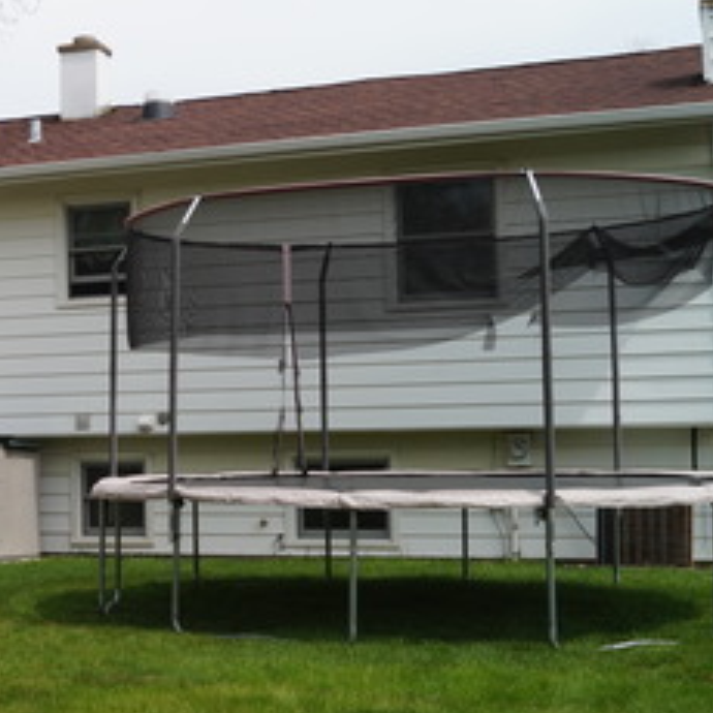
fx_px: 1655
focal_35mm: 71
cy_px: 356
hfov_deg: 22.0
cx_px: -205
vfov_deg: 24.3
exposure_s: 1/80
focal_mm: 20
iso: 100
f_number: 14
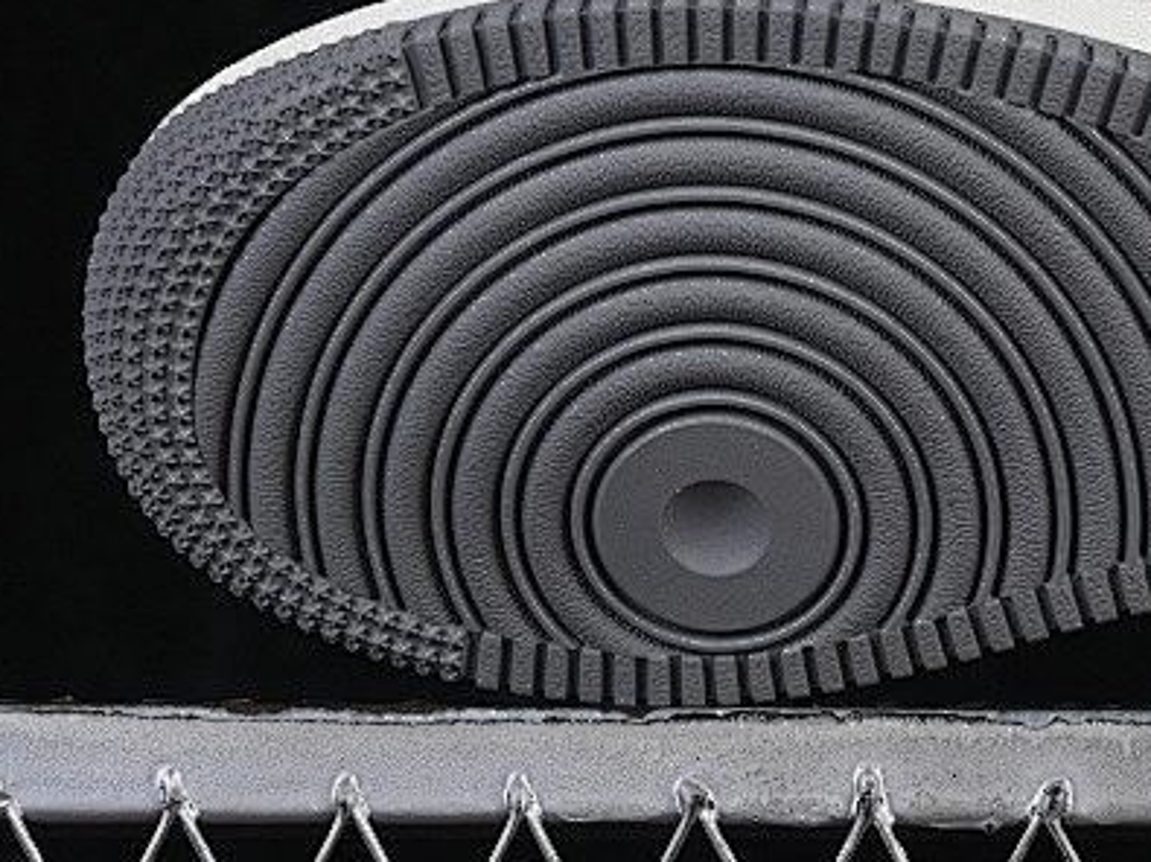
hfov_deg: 10.0
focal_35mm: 197
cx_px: 1087
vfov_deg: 7.5
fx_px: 6548
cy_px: 50
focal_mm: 50
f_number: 8
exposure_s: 1/80
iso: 160
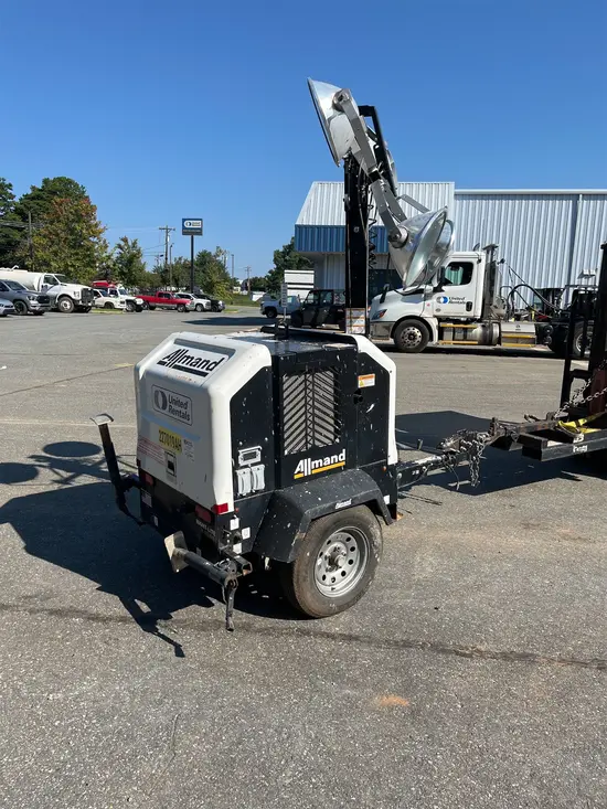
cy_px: 404
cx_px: 304
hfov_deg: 53.1
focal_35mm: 26
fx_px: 608
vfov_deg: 67.3
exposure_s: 1/3413
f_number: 1.6
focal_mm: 5.1
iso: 50
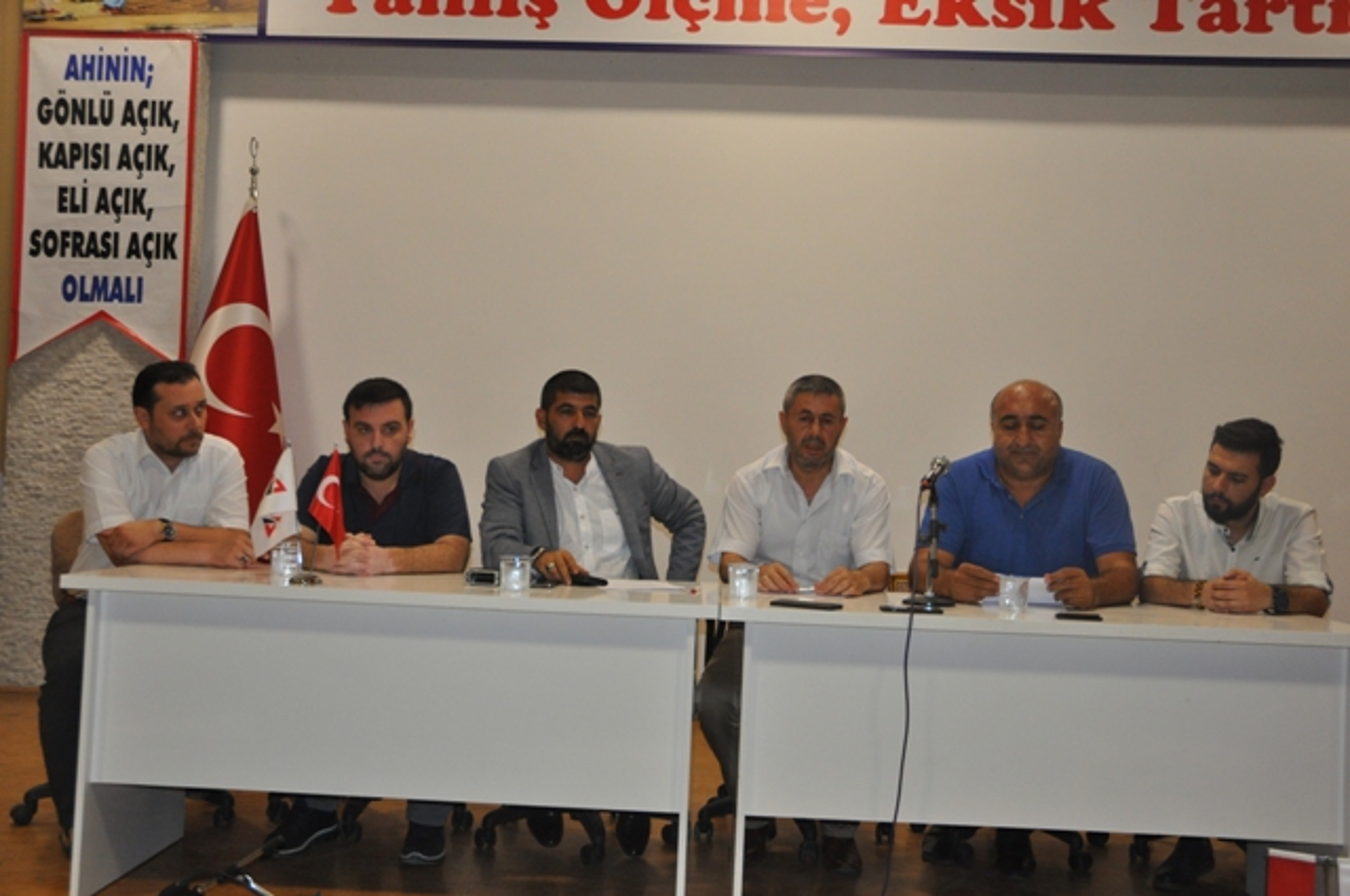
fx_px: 1517
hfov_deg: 48.0
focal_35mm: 40
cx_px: 675
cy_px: 448
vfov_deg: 32.9
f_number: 3.8
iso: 800
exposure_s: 1/60
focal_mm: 27
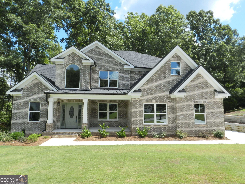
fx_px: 163
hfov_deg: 73.9
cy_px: 92
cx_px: 122
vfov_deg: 58.9
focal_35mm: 23
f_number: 5.6
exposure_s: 1/320
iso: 160
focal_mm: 4
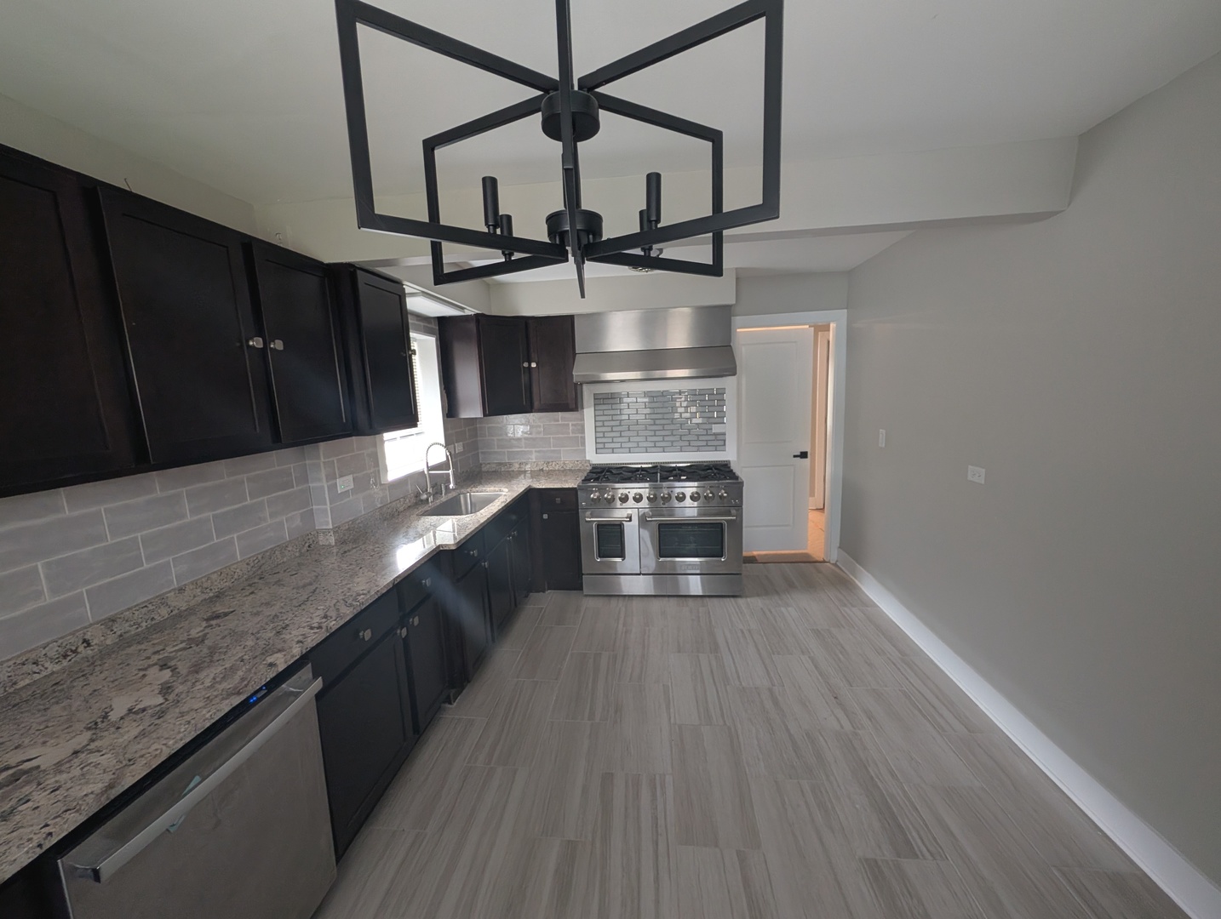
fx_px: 424
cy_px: 460
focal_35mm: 12
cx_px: 610
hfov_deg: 110.5
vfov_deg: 94.7
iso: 120
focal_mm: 2.02
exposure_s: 1/42.3
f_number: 1.7
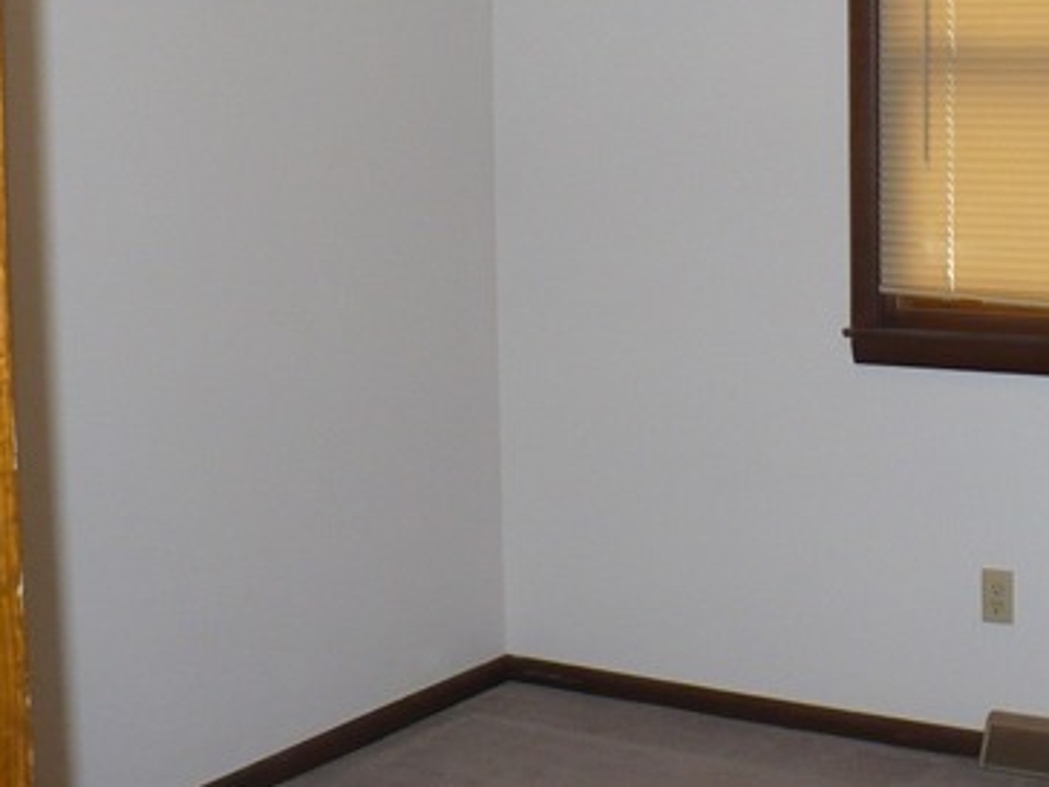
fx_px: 1970
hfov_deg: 29.4
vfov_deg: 22.4
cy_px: 193
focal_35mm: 65
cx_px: 775
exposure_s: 1/30
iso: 200
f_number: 2.8
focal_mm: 6.1
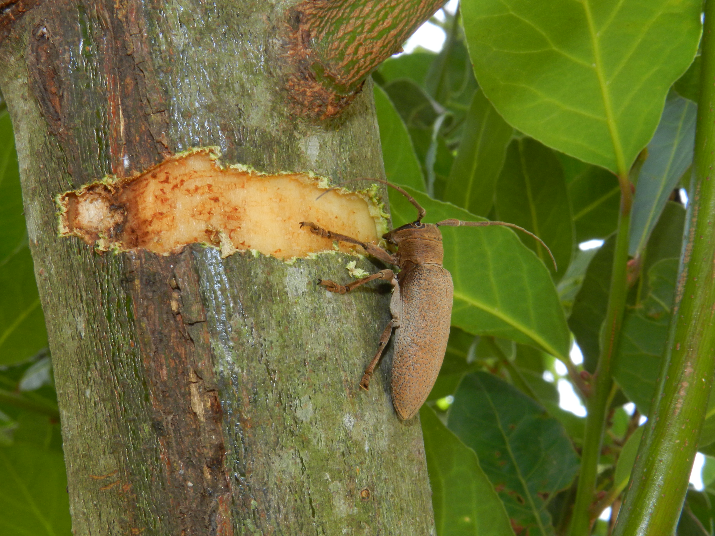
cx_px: 358
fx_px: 1405
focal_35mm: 68
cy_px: 268
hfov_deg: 28.6
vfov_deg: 21.6
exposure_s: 1/30
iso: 160
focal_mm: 12.1
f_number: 8
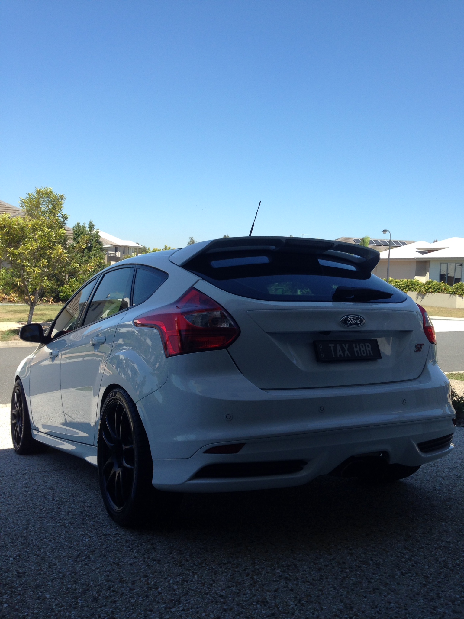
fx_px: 590
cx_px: 232
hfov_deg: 42.9
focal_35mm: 33
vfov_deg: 55.4
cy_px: 310
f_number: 2.4
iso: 50
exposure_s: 1/968
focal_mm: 4.12
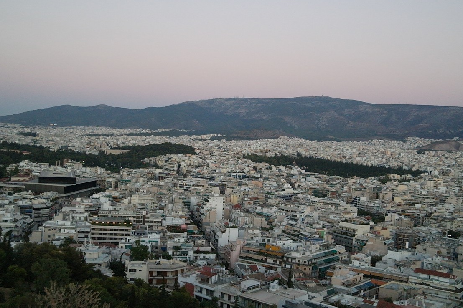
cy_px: 142
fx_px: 501
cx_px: 231
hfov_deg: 49.6
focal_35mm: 39
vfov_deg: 34.2
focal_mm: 24
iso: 800
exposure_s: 1/125
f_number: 4
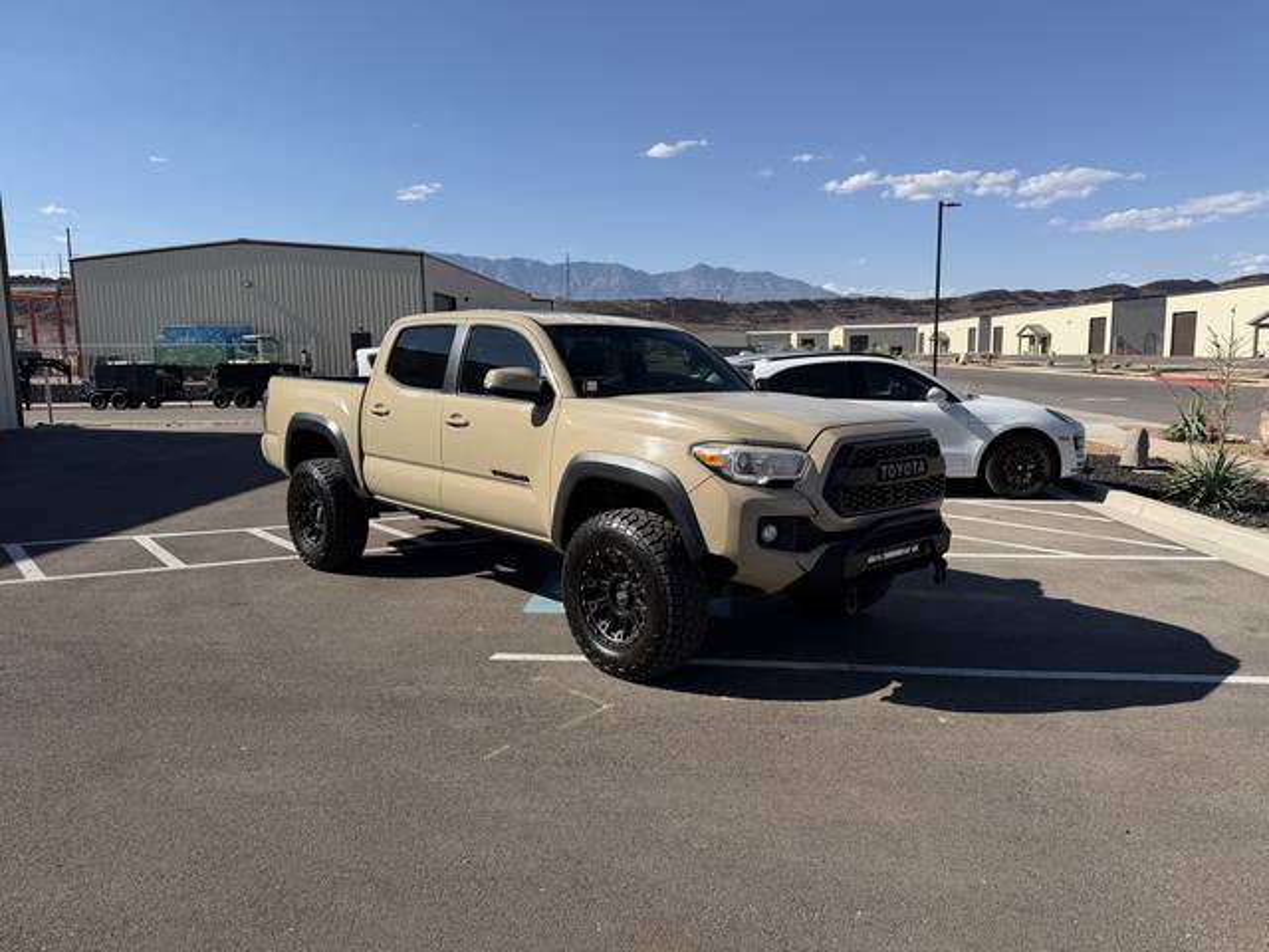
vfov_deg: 56.8
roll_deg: +1.6
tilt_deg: -6.9
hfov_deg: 71.6
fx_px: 880
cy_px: 476
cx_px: 634
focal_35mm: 24
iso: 80
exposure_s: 1/4405
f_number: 1.78
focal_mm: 6.76
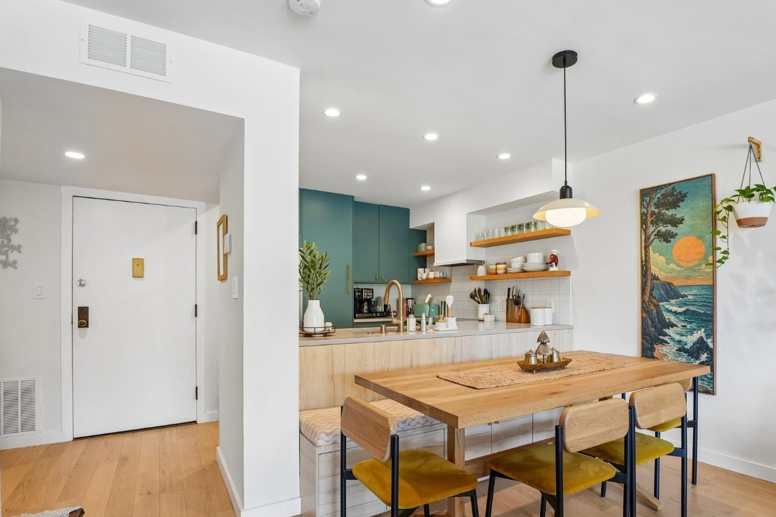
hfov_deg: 89.8
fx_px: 388
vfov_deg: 66.8
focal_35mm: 18
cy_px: 305
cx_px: 422
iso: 640
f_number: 8
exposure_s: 1/25
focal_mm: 14
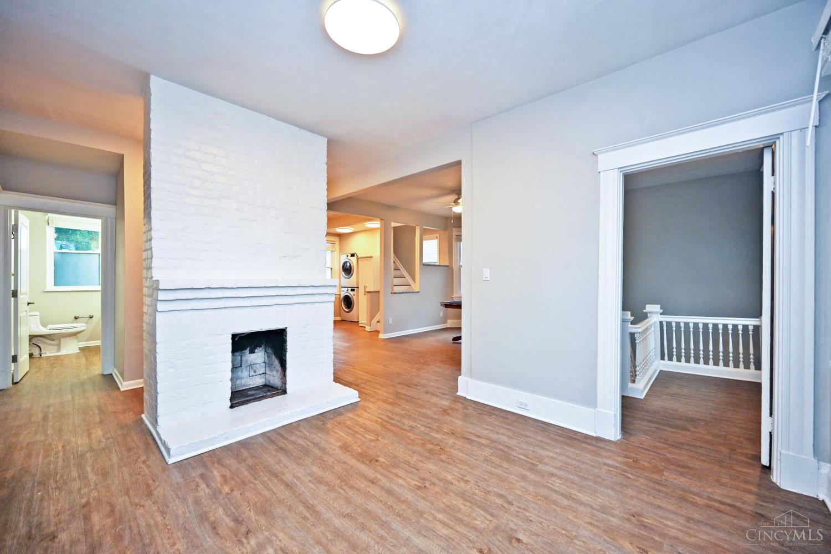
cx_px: 416
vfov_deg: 81.2
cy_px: 277
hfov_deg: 104.3
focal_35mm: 14
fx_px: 323
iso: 320
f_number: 4
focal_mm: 14
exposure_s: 1/60
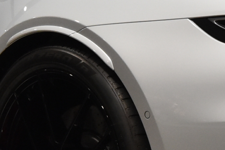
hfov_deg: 12.9
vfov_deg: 8.7
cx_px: 165
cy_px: 46
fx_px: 990
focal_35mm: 158
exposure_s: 1/40
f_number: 8
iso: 2000
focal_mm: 23
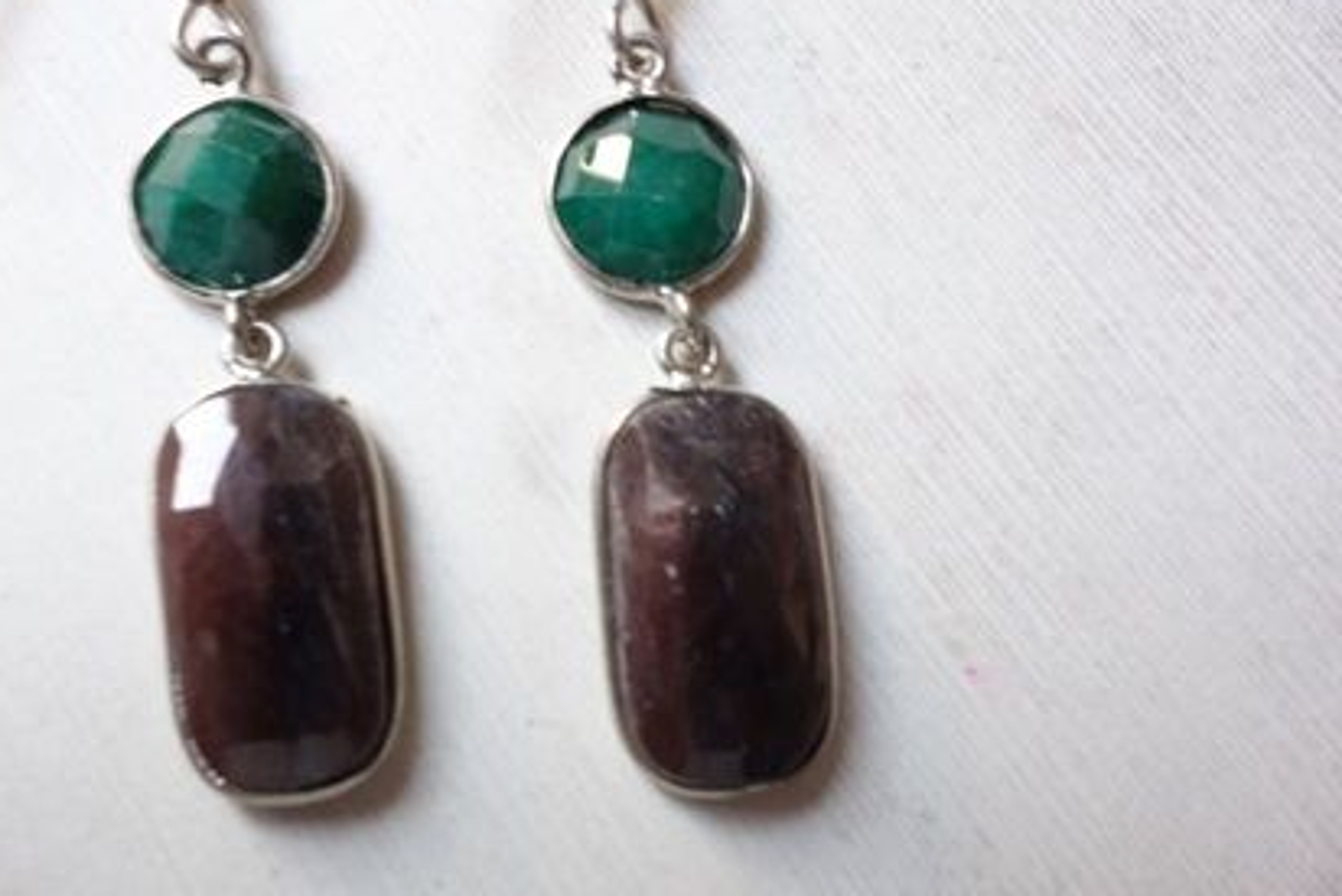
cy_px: 397
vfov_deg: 38.9
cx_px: 541
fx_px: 1268
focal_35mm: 34
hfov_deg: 55.4
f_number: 6.3
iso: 125
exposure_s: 1/6
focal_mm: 10.4
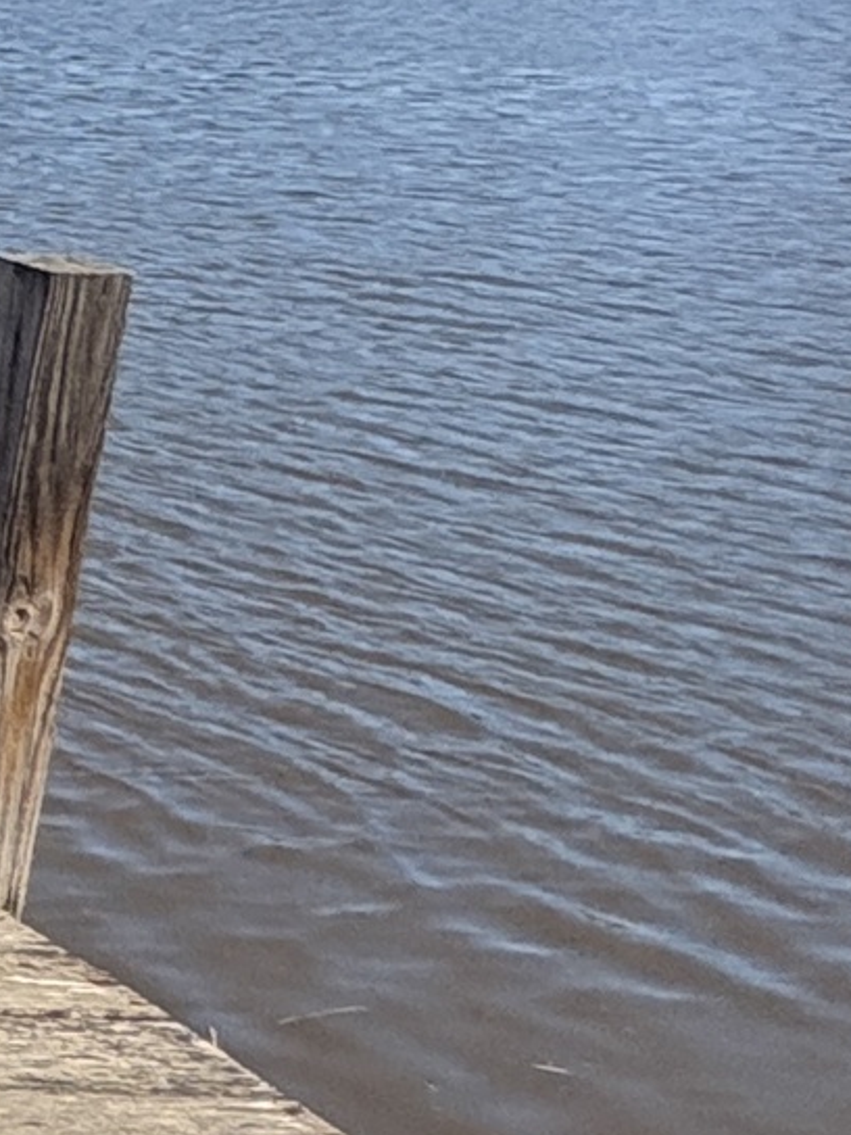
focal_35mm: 79
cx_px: -1963
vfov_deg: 24.3
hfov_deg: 10.2
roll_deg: -0.4
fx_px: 2590
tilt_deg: -11.3
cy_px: 230
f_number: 2.2
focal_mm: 2.22
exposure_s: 1/1323
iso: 50
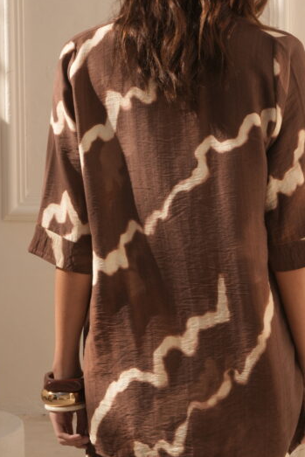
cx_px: 211
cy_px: 159
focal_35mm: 86
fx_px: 1092
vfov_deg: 23.5
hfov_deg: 15.9
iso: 200
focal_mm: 50
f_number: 16
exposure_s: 1/125
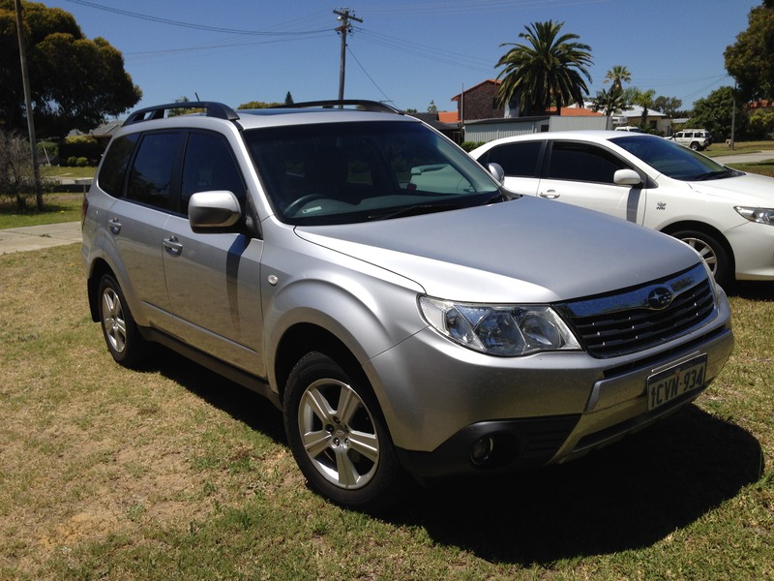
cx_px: 387
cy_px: 290
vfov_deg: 42.9
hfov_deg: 55.4
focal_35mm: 33
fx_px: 738
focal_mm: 4.12
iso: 50
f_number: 2.4
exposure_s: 1/2584
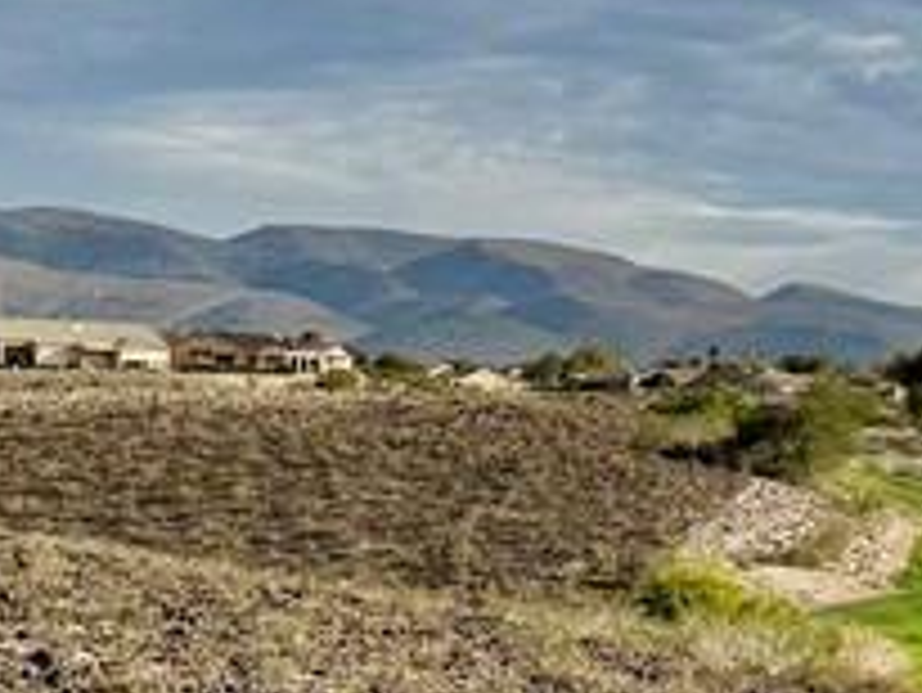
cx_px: 1606
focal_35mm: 120
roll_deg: +0.3
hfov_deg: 14.6
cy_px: 590
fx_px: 3198
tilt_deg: -0.7
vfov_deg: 12.3
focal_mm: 6.76
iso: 80
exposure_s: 1/7353
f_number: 1.78
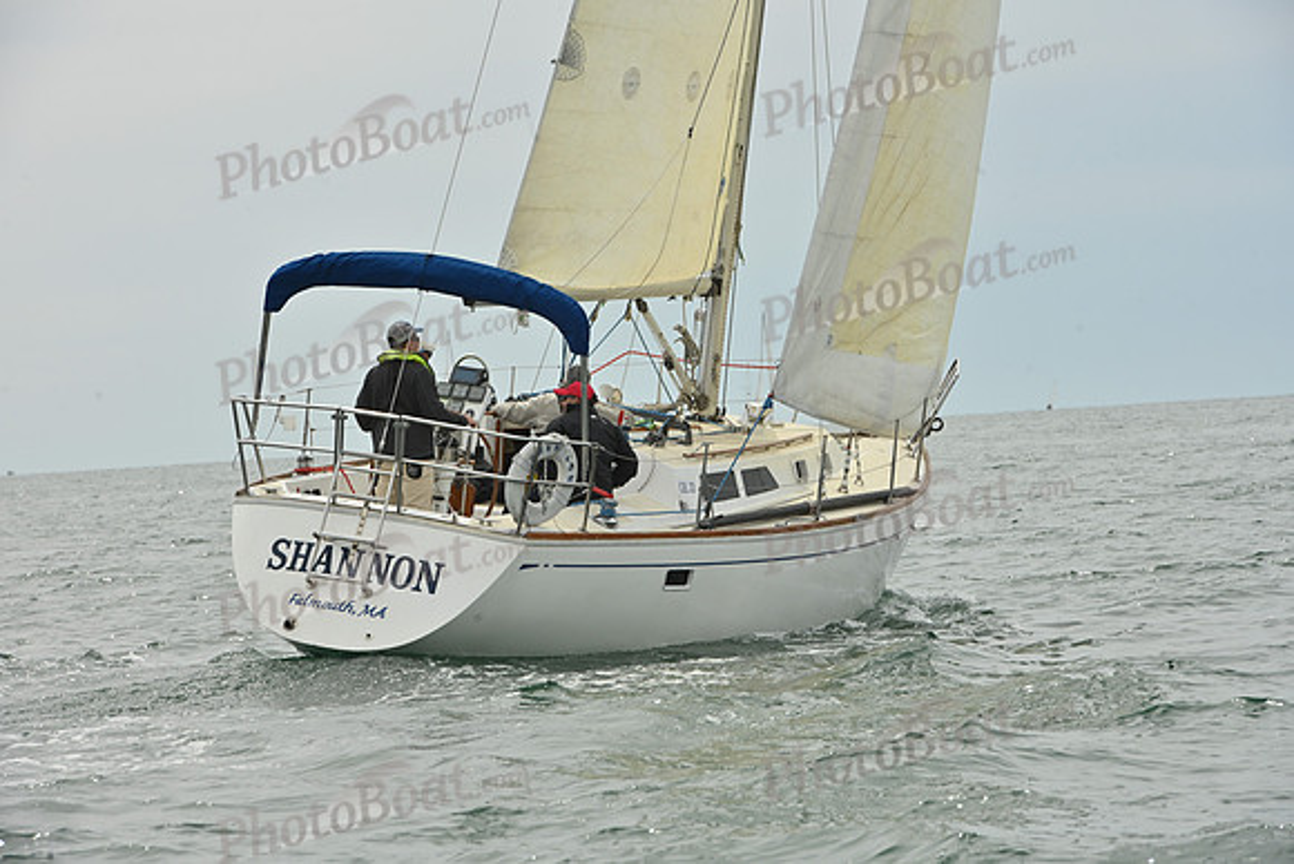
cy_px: 432
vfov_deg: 6.9
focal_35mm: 200
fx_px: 7190
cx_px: 647
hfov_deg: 10.3
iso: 320
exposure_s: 1/800
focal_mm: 200
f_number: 13
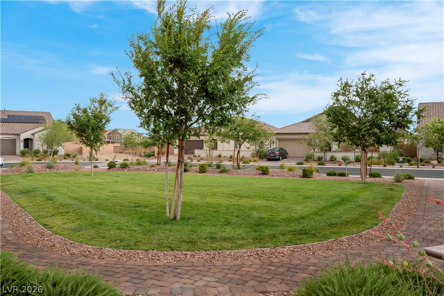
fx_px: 382
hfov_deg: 60.3
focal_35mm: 31
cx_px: 222
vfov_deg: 42.3
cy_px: 148
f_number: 9
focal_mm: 31
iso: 125
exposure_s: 1/25
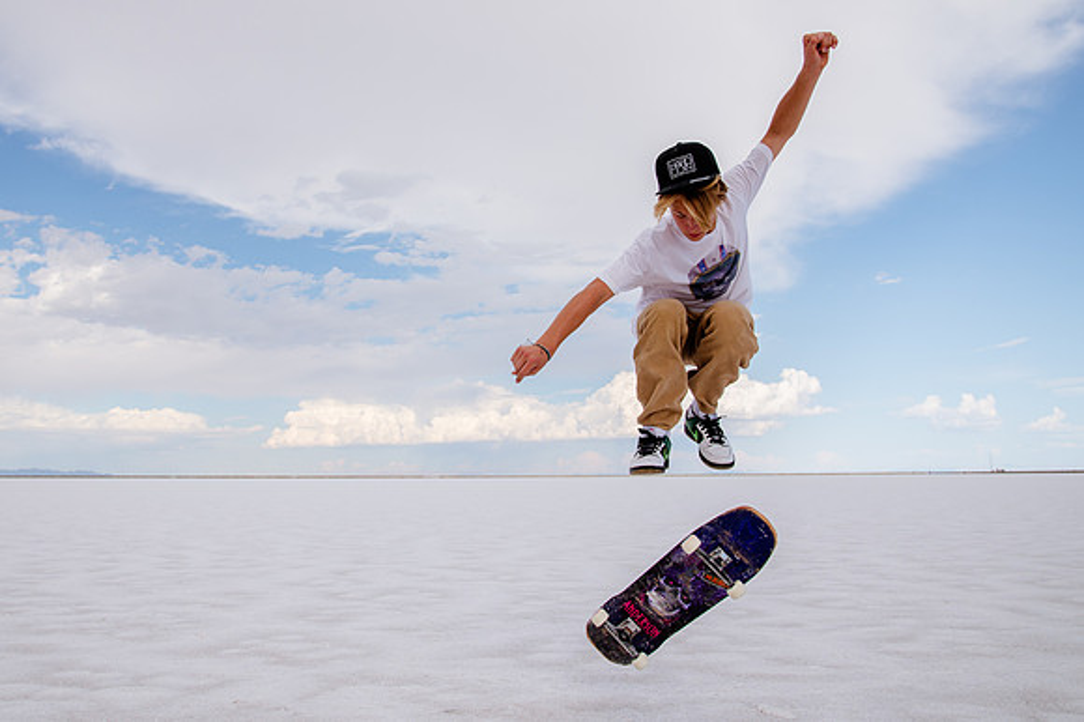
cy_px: 307
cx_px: 457
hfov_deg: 52.4
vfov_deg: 36.4
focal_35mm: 36
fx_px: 1096
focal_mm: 30
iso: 250
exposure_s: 1/640
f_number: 8
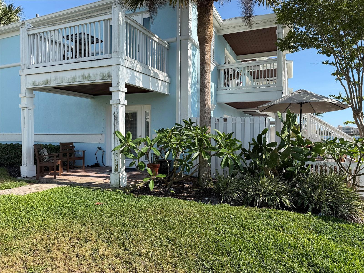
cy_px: 136
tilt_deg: +1.1
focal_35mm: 24
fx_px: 252
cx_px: 182
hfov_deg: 71.6
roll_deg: -0.3
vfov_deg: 56.8
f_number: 1.78
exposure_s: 1/3145
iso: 80
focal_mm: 6.76
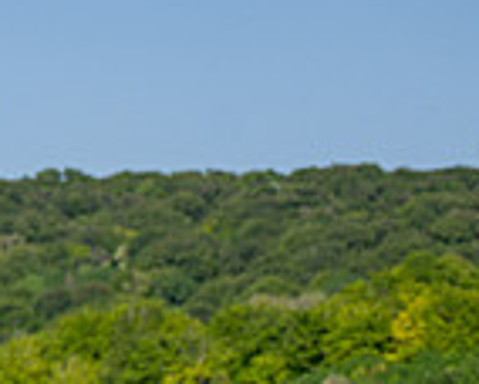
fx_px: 4429
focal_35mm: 312
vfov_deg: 4.9
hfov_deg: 6.1
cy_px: 710
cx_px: -417
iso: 200
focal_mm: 70
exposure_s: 1/2500
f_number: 4
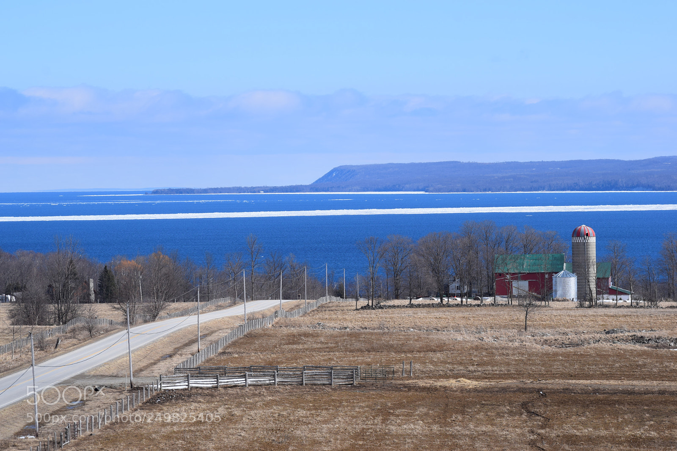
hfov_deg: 11.4
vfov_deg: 7.6
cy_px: 226
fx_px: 3384
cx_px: 338
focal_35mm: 180
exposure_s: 1/400
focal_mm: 120
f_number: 10
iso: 200
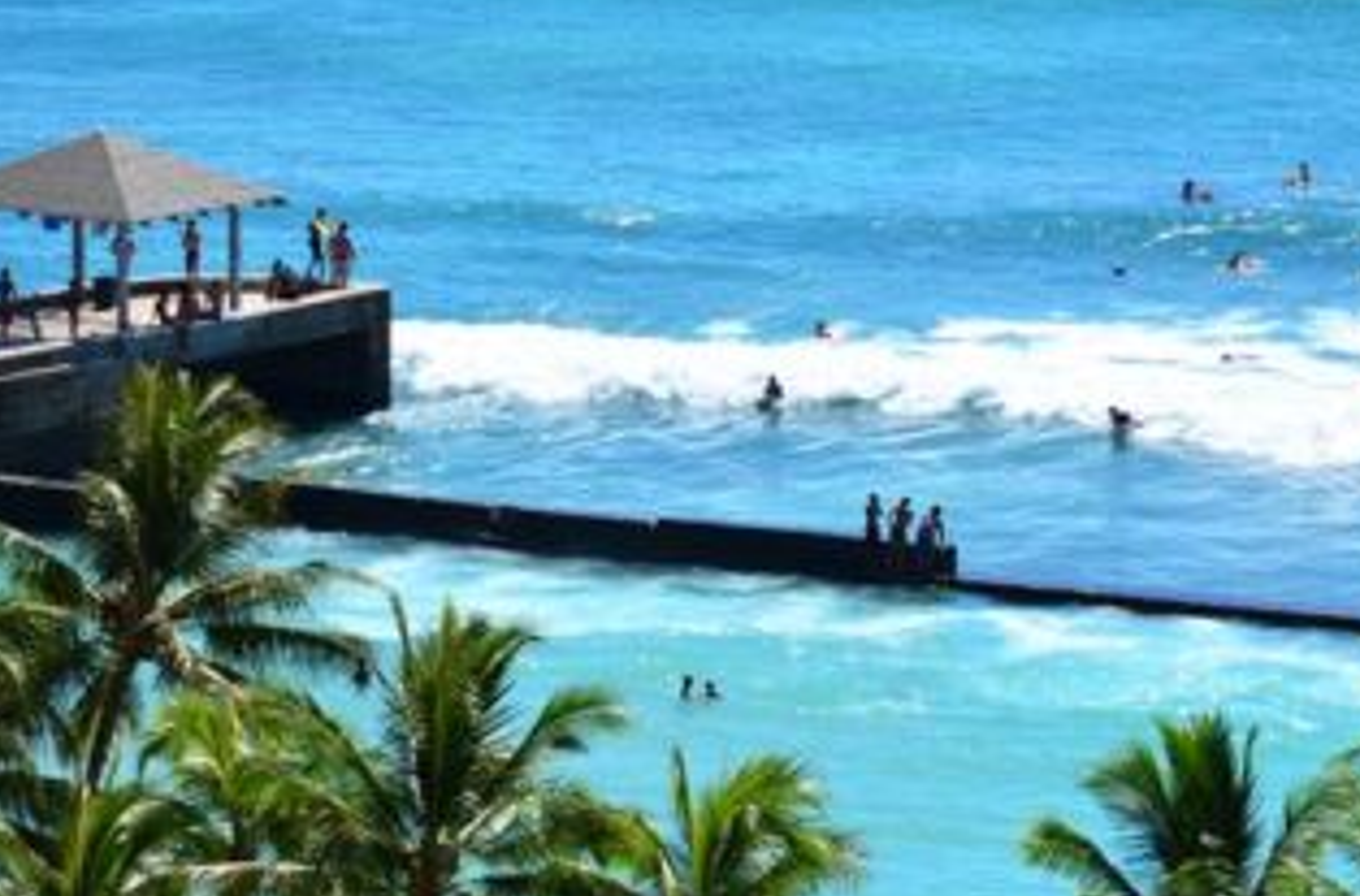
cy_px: 721
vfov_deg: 3.0
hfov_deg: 4.5
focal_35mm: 459
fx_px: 17279
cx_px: 1213
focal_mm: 150
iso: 100
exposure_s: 1/400
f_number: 8
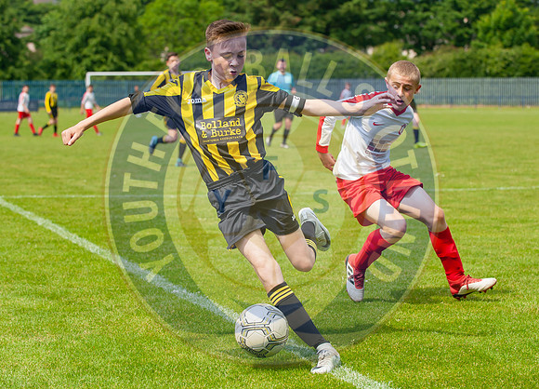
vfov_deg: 8.3
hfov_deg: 11.5
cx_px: 268
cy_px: 177
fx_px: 2679
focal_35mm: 174
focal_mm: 140
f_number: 4.5
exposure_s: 1/3200
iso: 400
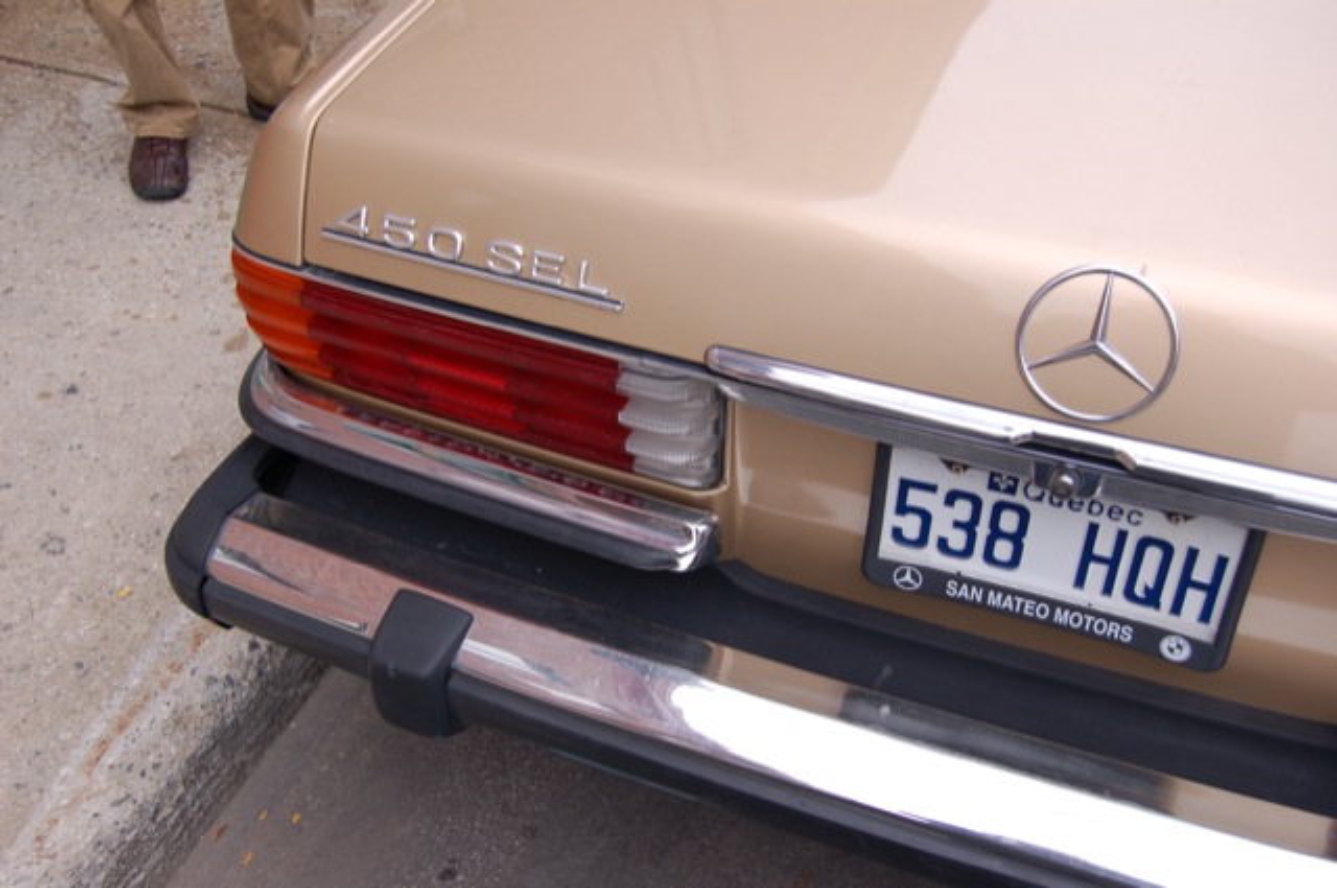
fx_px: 1335
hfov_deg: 53.2
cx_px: 668
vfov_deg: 36.8
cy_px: 444
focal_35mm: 36
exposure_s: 1/80
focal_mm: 24
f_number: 4.5
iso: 200
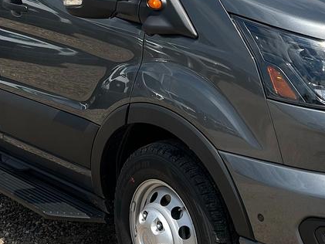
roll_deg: +1.5
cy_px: 2
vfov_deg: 18.2
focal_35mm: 79
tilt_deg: -5.0
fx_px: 742
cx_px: 159
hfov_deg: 24.7
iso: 50
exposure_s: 1/3968
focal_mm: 5.7
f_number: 1.5
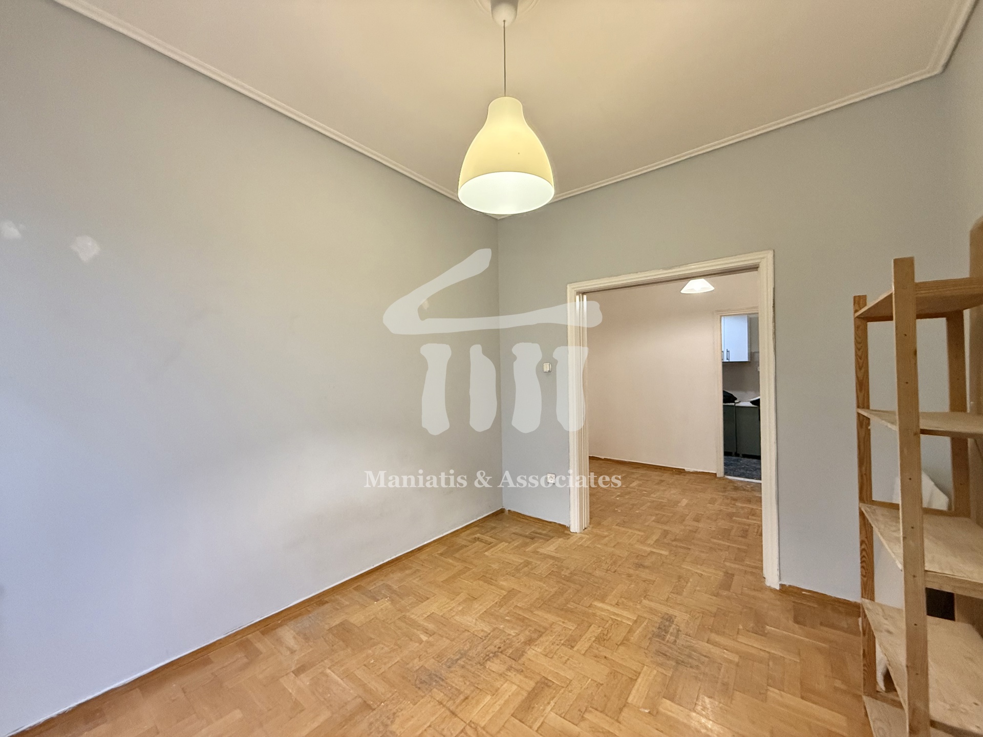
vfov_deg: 85.7
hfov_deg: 102.1
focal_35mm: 14
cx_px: 492
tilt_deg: +0.0
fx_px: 398
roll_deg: -0.1
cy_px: 368
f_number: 2.2
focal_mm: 2.22
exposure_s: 1/100
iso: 640
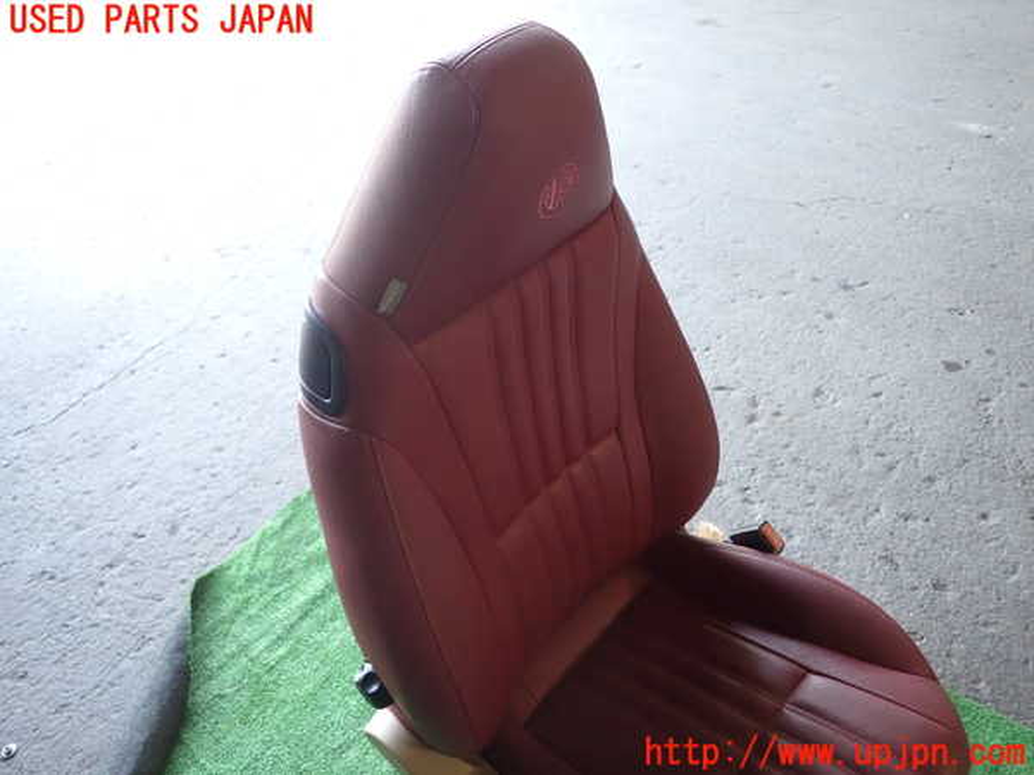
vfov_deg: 54.9
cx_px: 517
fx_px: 747
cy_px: 388
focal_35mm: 25
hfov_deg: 69.4
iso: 200
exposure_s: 1/60
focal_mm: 4.5
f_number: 2
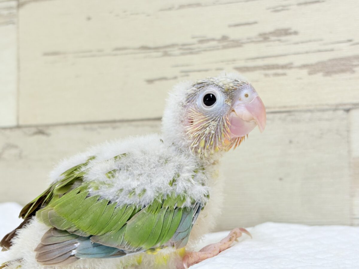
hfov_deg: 36.8
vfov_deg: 28.0
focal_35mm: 52
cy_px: 134
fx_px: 539
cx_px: 180
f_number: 1.6
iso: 64
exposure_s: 1/50
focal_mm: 5.96
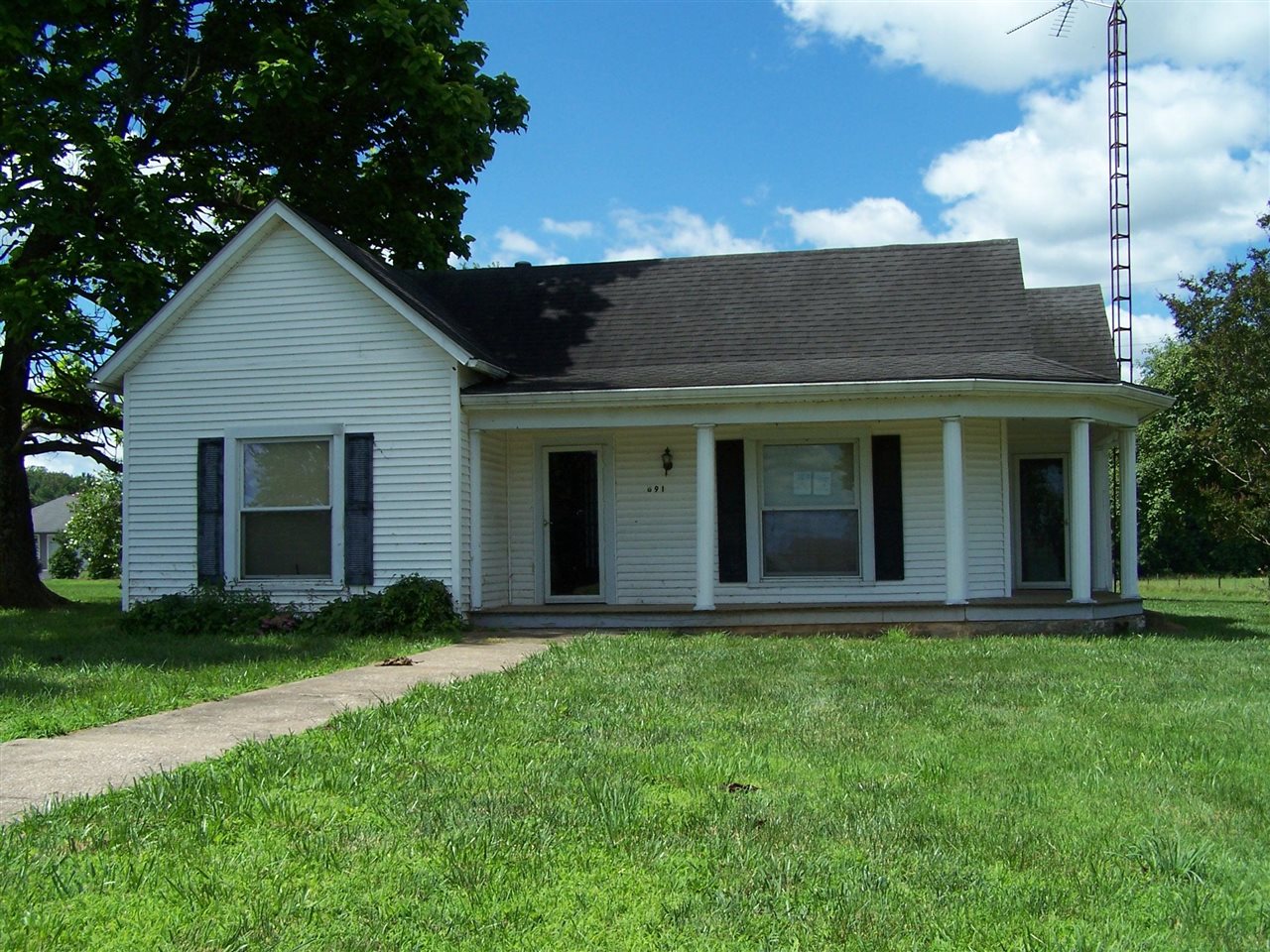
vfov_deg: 37.7
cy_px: 476
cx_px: 635
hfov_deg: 49.0
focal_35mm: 38
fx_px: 1394
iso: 80
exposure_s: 1/1000
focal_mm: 6.3
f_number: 4
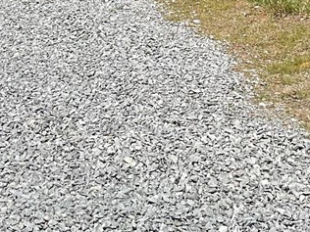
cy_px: -132
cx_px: 149
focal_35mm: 94
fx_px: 842
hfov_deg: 20.9
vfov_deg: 14.5
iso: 16
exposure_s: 1/2427
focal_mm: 3
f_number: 1.8
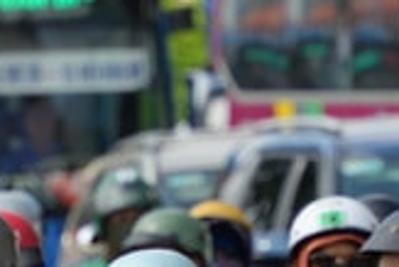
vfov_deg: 1.5
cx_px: 213
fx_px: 10361
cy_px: 211
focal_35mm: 934
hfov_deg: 2.2
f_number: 6.3
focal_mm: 188
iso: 100
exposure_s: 1/320
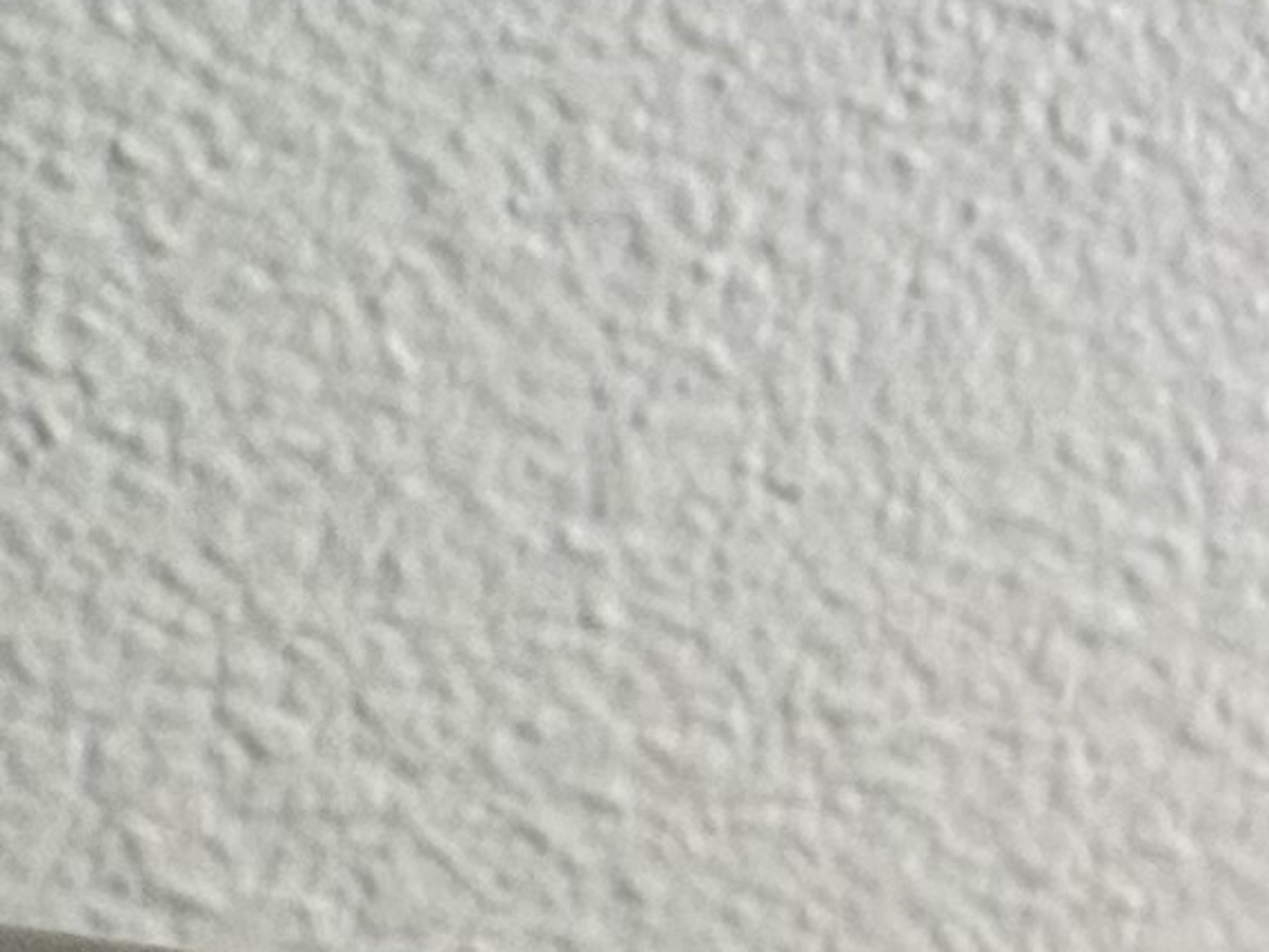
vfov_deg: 14.5
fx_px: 3631
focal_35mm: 99
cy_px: 1094
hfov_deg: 12.2
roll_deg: -34.1
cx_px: 3562
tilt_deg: +24.5
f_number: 2.2
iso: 50
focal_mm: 2.22
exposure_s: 1/120
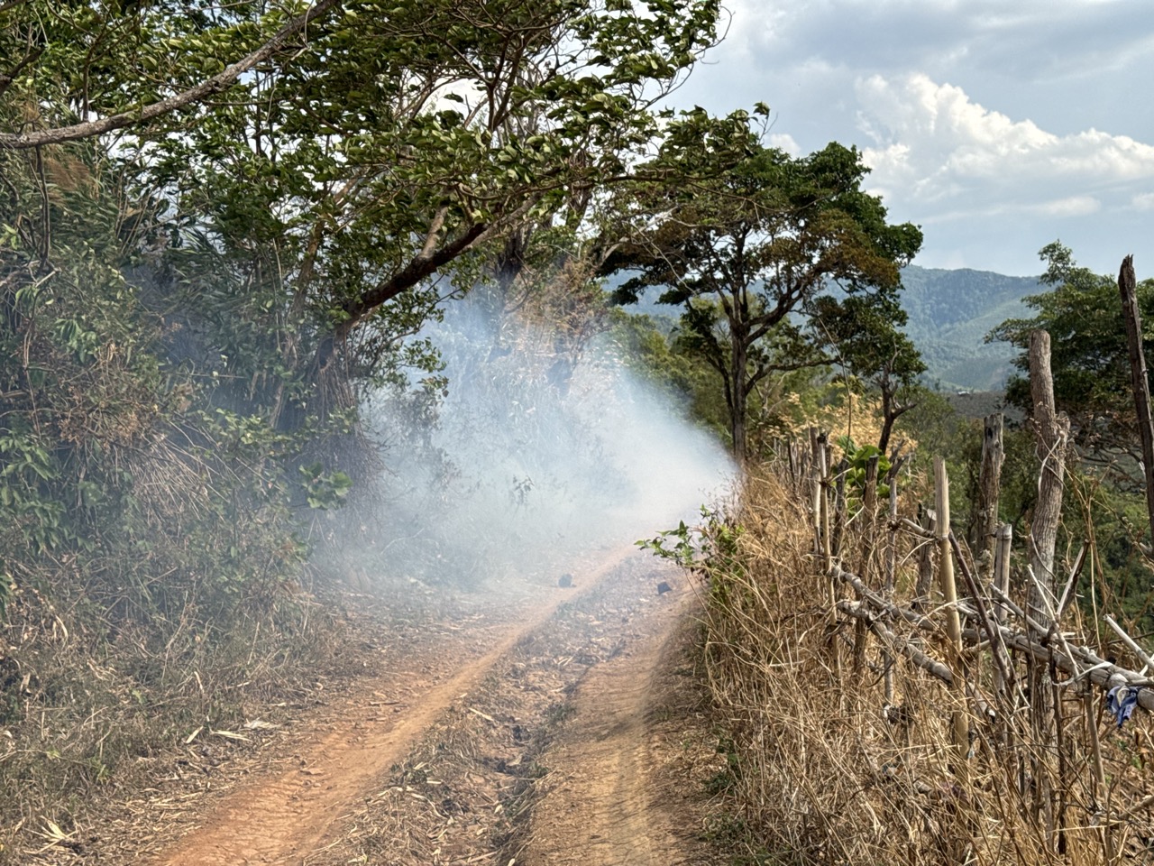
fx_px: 1600
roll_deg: +5.3
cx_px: 577
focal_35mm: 48
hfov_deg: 39.7
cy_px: 433
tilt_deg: +0.0
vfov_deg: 30.3
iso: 64
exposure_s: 1/3257
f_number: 1.78
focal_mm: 6.76
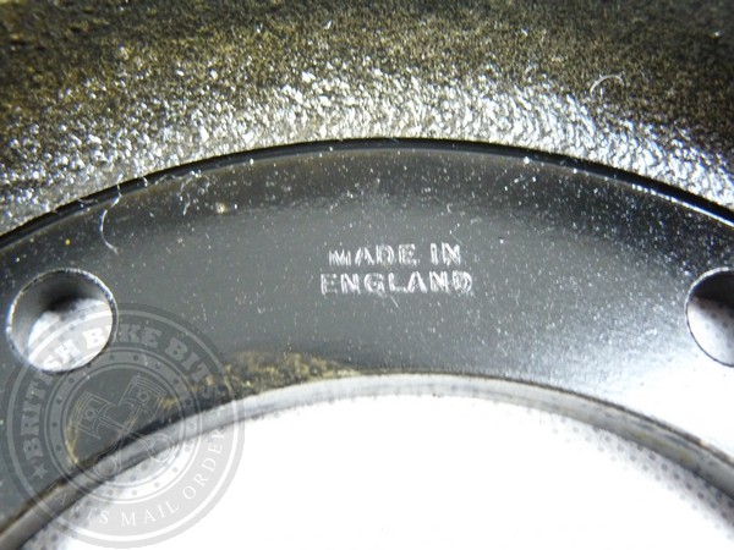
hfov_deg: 42.1
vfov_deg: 32.2
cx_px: 367
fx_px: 954
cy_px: 275
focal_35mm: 45
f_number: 3
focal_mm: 8
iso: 800
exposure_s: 1/8
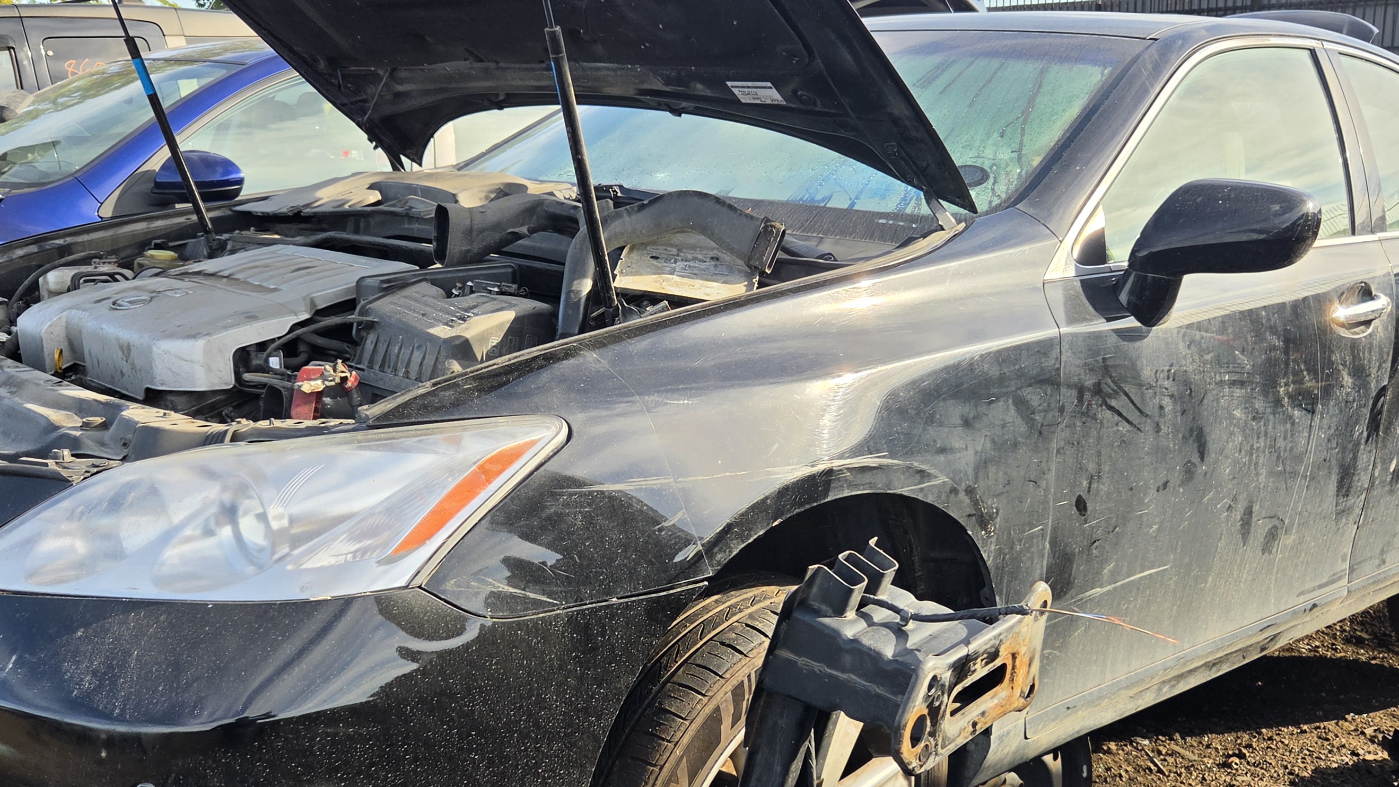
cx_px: 705
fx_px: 1410
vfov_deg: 31.1
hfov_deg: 52.8
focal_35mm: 38
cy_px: 488
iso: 80
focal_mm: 5.4
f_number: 1.8
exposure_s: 1/1915
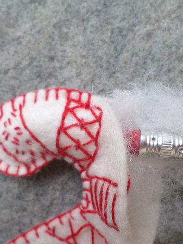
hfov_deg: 53.1
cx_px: 93
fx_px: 183
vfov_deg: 67.3
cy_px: 124
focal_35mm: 26
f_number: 2.5
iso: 200
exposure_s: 1/30
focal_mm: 4.5
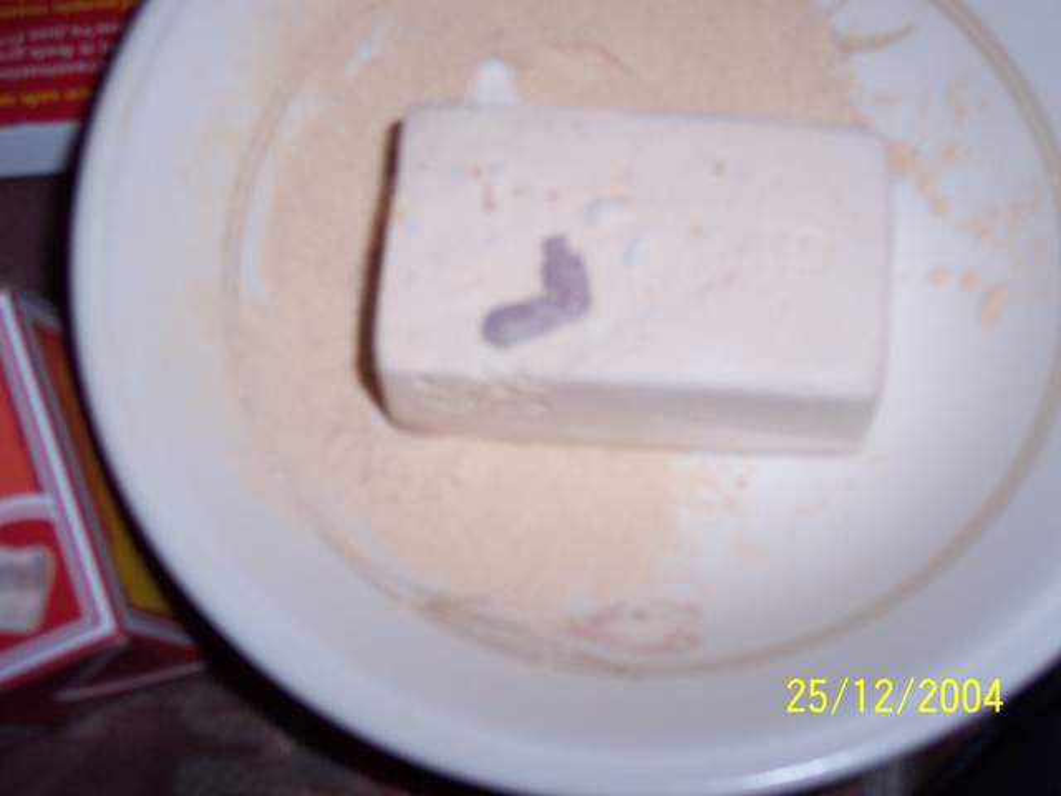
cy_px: 398
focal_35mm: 51
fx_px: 1563
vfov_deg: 28.6
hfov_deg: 37.5
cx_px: 530
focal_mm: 10.7
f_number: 3.4
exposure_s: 1/30
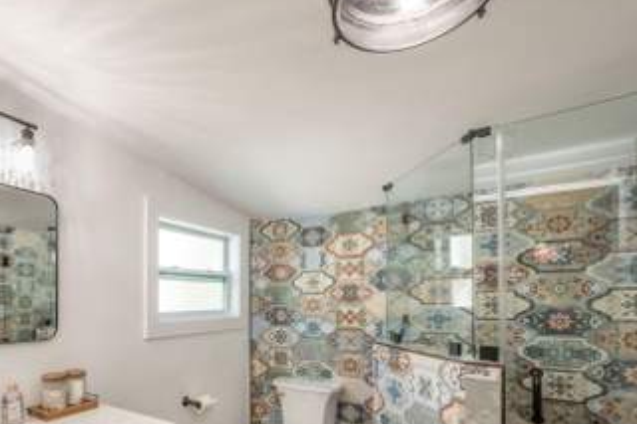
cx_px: 175
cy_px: 296
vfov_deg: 57.6
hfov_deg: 76.4
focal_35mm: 21
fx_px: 371
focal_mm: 14
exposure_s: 1/80
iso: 1000
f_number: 8
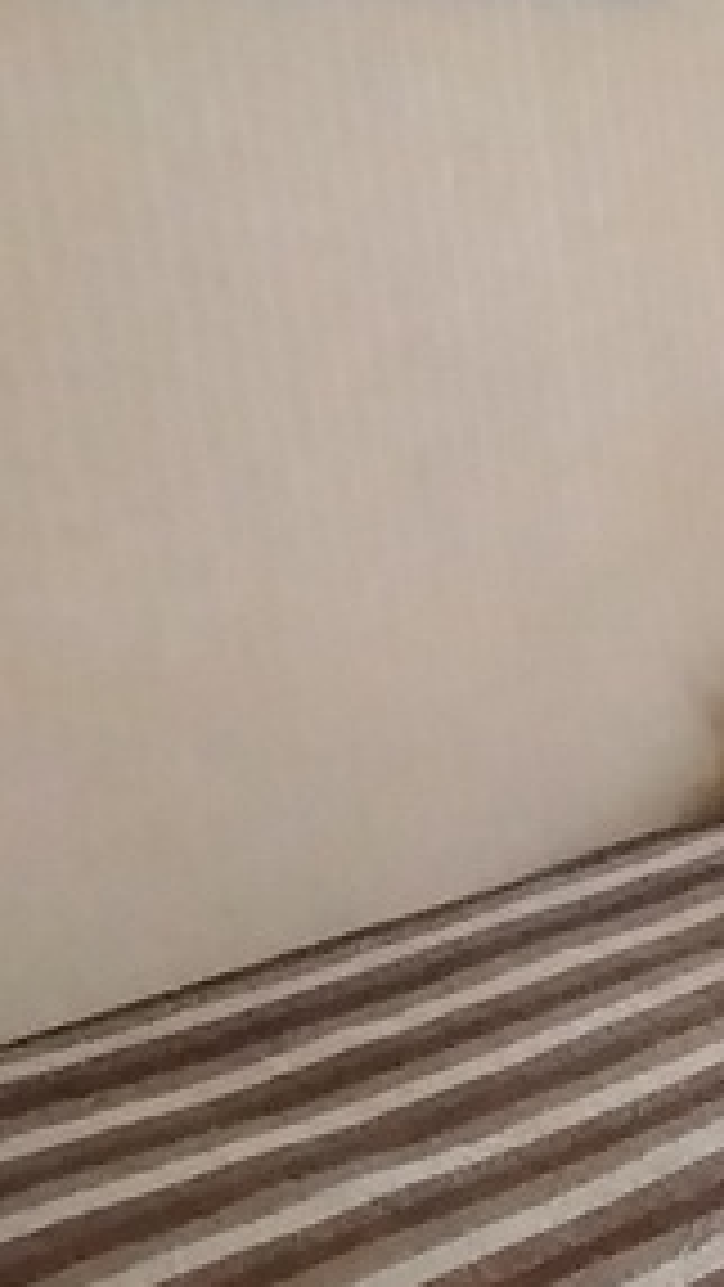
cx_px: 1628
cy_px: 562
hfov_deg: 14.6
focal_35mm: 61
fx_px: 2081
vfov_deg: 34.3
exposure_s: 1/25
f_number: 2.2
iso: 473
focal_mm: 1.42
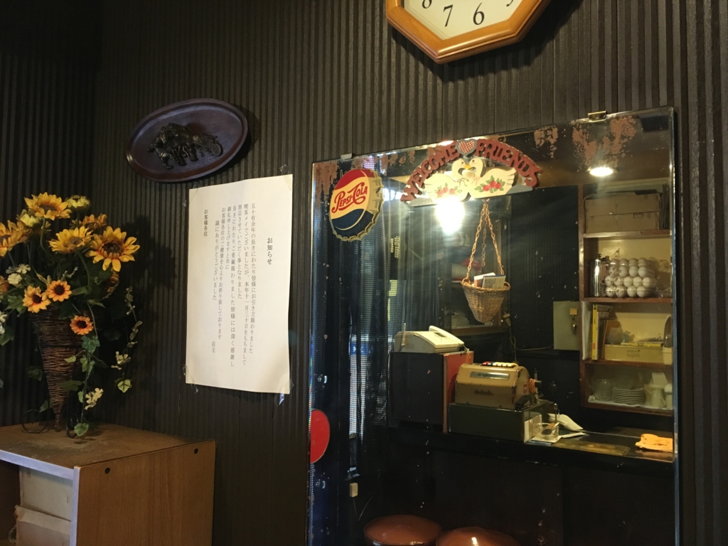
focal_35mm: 29
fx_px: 610
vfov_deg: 48.2
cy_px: 273
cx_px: 364
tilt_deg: +2.6
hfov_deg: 61.7
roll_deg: -0.8
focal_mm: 4.15
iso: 200
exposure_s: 1/17
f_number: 2.2
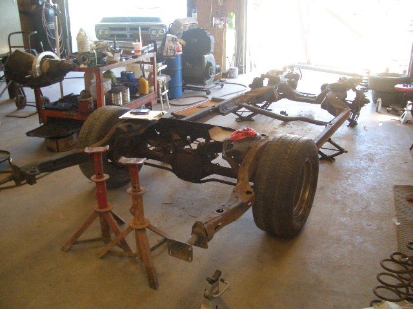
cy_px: 154
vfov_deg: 40.7
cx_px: 206
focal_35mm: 35
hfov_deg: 52.6
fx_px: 418
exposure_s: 1/100
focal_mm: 5.8
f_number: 2.6
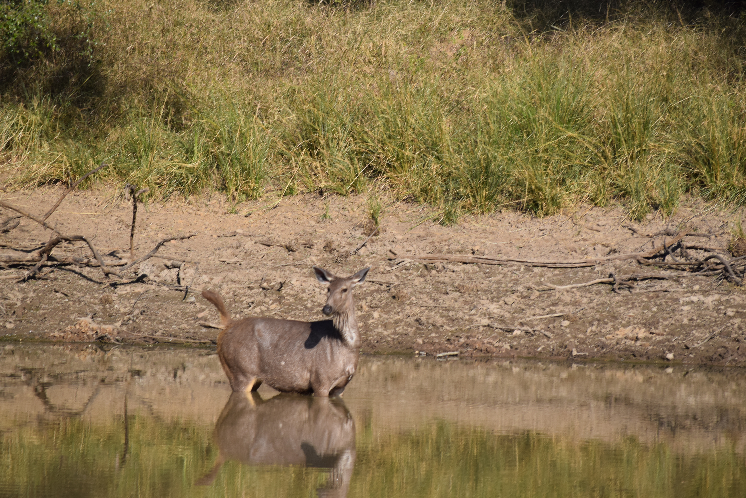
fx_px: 6216
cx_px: 373
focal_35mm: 300
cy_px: 249
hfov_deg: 6.9
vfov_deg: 4.6
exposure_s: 1/1600
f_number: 6.3
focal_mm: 200
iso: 400
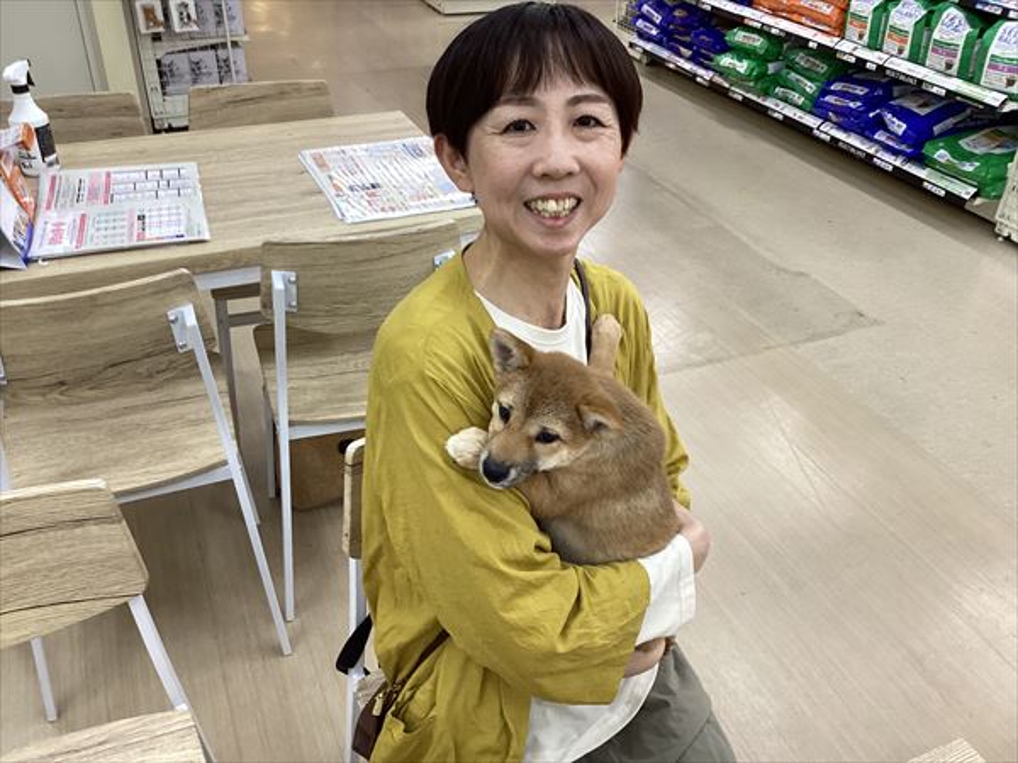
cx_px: 509
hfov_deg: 58.4
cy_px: 382
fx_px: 912
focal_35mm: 31
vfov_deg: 45.4
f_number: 2.4
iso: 80
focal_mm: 3.3
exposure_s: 1/50
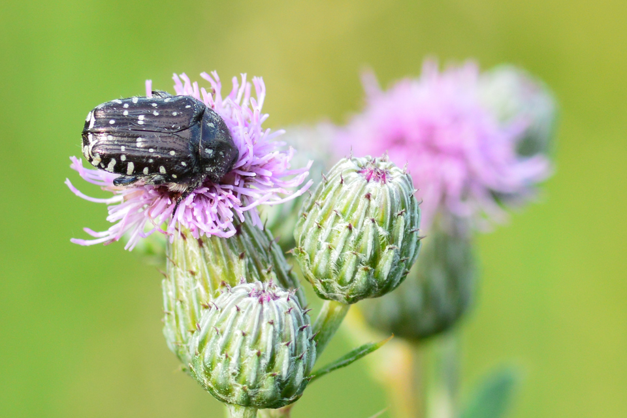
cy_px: 209
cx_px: 314
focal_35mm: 150
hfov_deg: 13.7
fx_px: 2612
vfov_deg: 9.1
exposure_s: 1/200
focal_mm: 100
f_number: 10
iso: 400
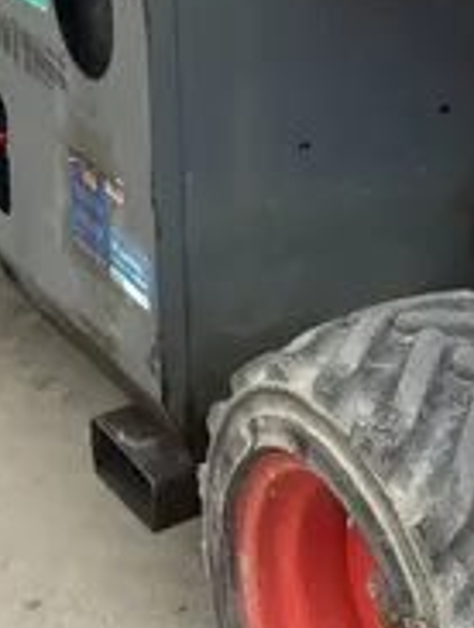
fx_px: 1892
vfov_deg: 17.8
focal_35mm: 104
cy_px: -163
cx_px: 574
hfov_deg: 13.9
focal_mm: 4.25
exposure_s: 1/738
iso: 32
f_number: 1.8
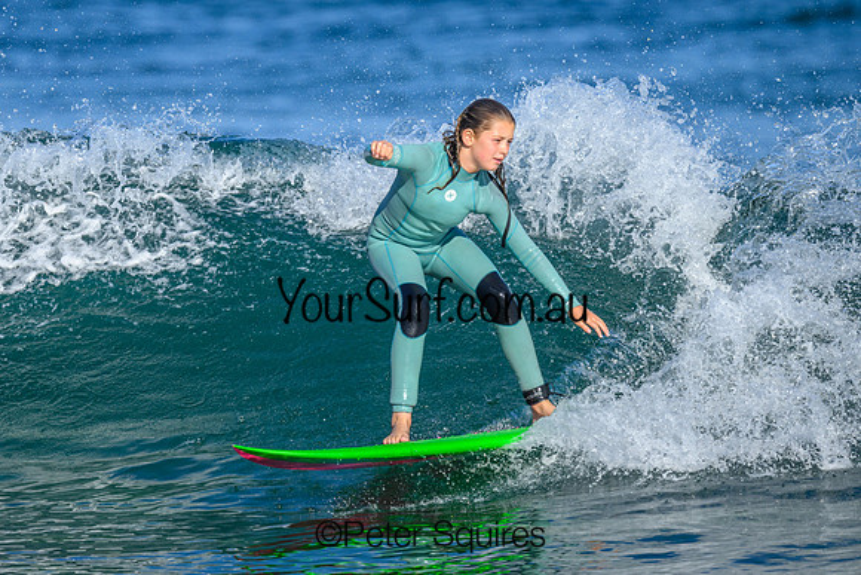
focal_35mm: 986
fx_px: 23583
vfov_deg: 1.4
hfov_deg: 2.1
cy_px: 221
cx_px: 330
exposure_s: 1/2000
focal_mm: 800
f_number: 6.3
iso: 400
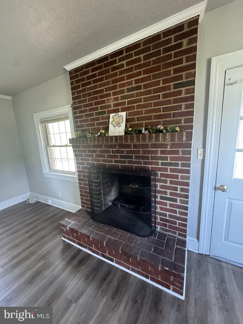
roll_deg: +4.0
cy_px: 162
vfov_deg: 102.1
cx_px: 122
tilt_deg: -10.4
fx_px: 131
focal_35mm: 14
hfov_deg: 85.7
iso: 800
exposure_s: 1/60
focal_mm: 2.22
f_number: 2.2
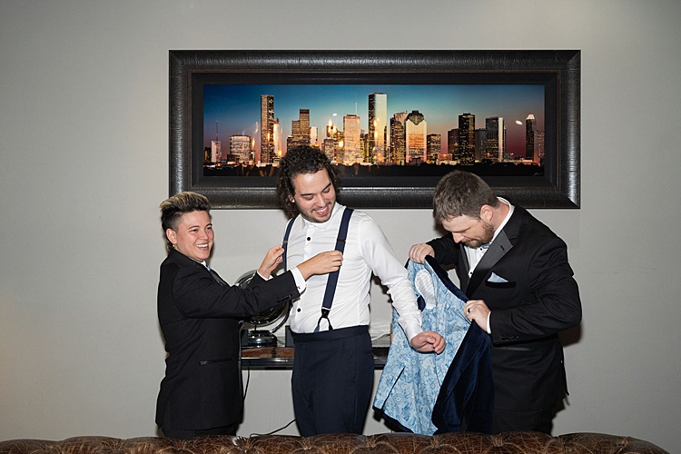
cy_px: 227
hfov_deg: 52.6
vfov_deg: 36.5
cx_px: 340
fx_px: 689
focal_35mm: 36
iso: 800
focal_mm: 35
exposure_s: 1/250
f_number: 2.8
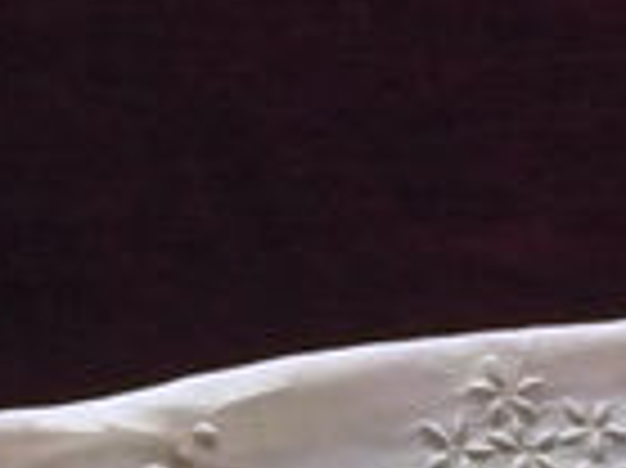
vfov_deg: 8.1
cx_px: 545
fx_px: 3180
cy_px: 893
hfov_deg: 11.2
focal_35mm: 176
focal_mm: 5.8
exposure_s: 1/250
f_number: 2.8
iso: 400
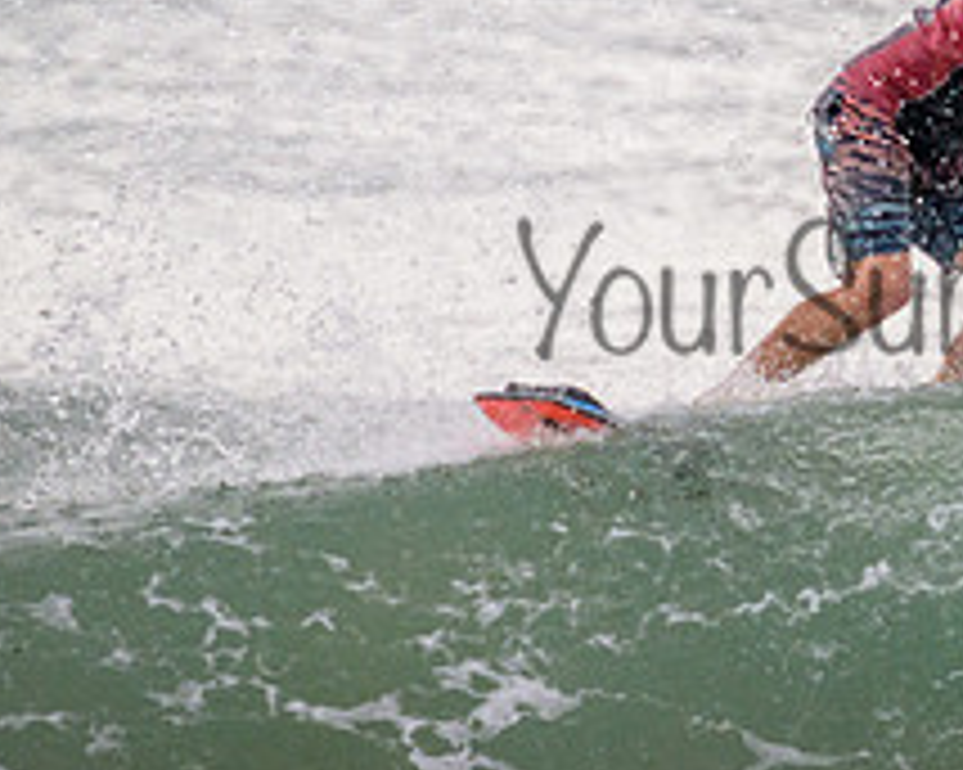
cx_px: 981
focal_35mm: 2037
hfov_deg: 1.0
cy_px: 250
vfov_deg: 0.8
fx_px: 58030
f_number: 11
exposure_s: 1/2000
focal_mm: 800
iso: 1400
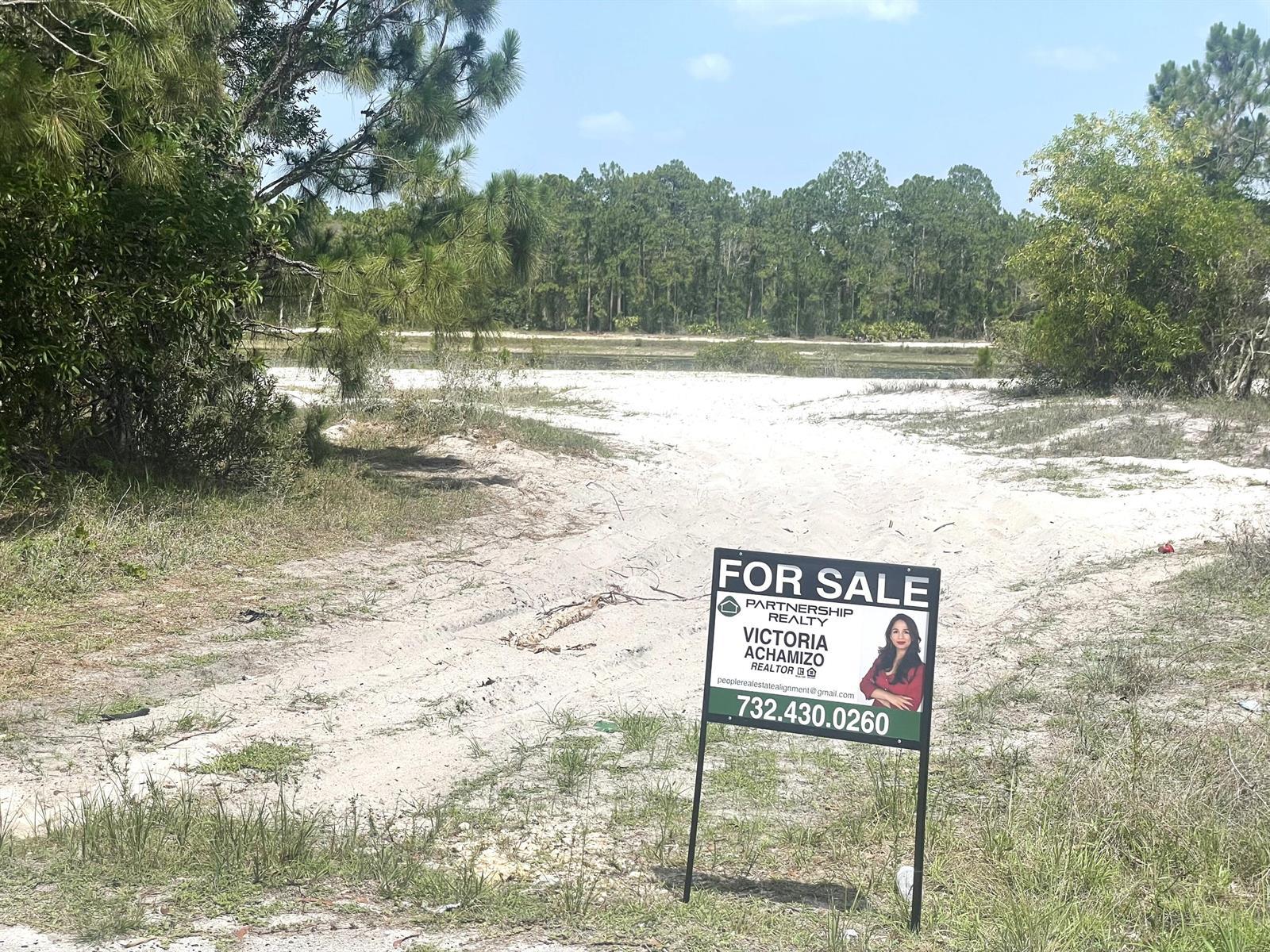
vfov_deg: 28.0
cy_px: 476
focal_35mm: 52
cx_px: 635
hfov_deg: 36.8
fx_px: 1908
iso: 25
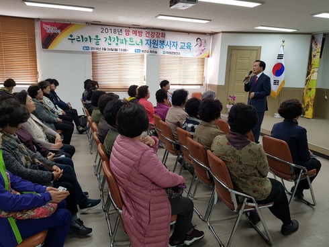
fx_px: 247
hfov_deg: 67.3
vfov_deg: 53.1
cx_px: 164
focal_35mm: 26
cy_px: 124
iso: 50
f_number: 1.7
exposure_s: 1/60
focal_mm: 4.3
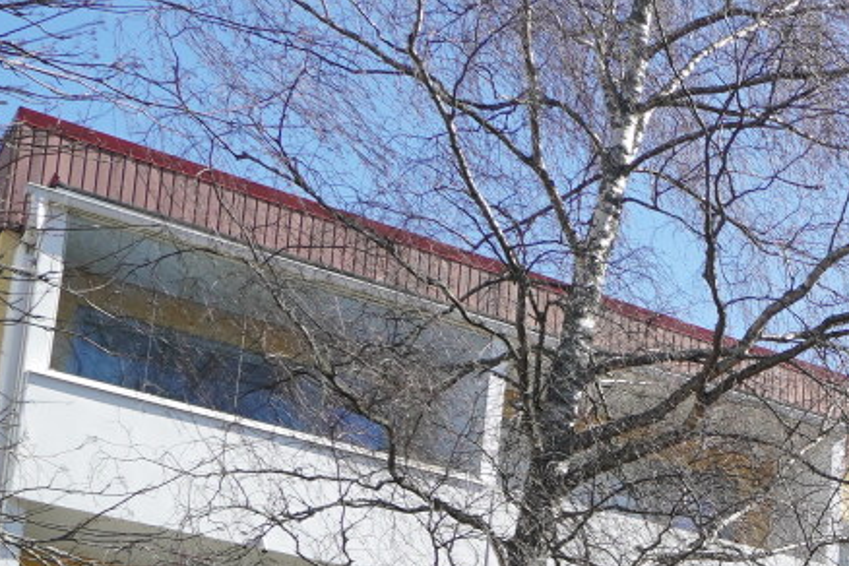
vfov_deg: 16.7
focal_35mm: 74
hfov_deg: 21.1
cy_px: 853
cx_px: 1415
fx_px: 1745
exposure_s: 1/125
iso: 100
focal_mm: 10
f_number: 8
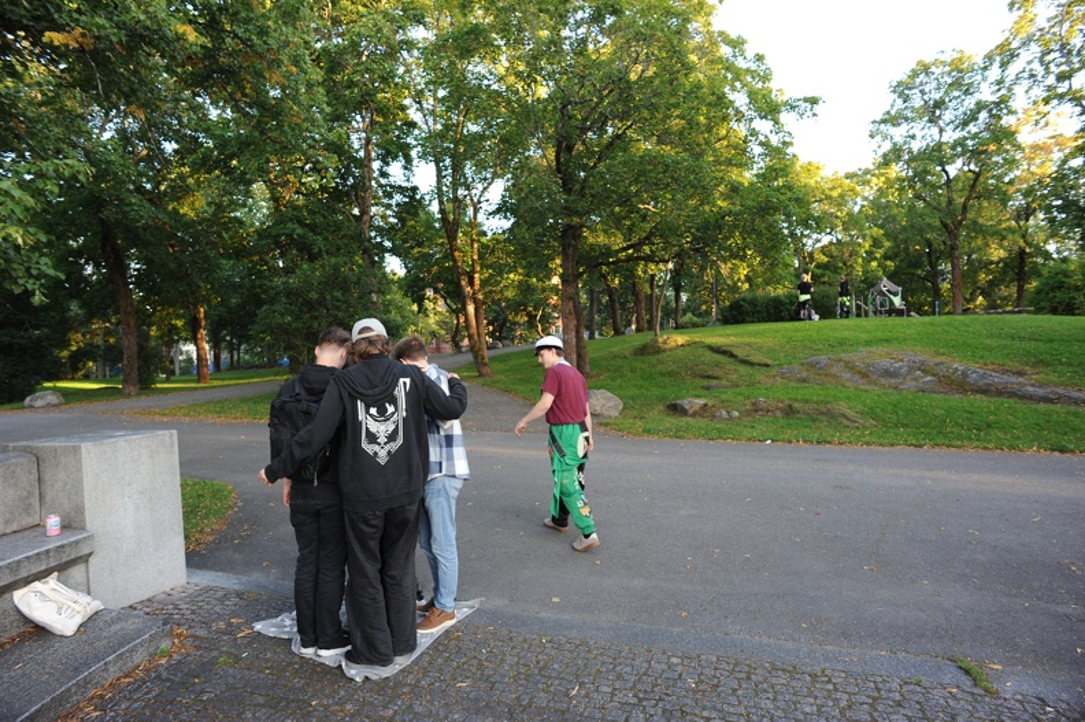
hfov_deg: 84.0
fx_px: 602
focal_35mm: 20
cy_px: 361
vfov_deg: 61.9
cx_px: 542
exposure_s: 1/125
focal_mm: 20
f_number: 5.6
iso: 800
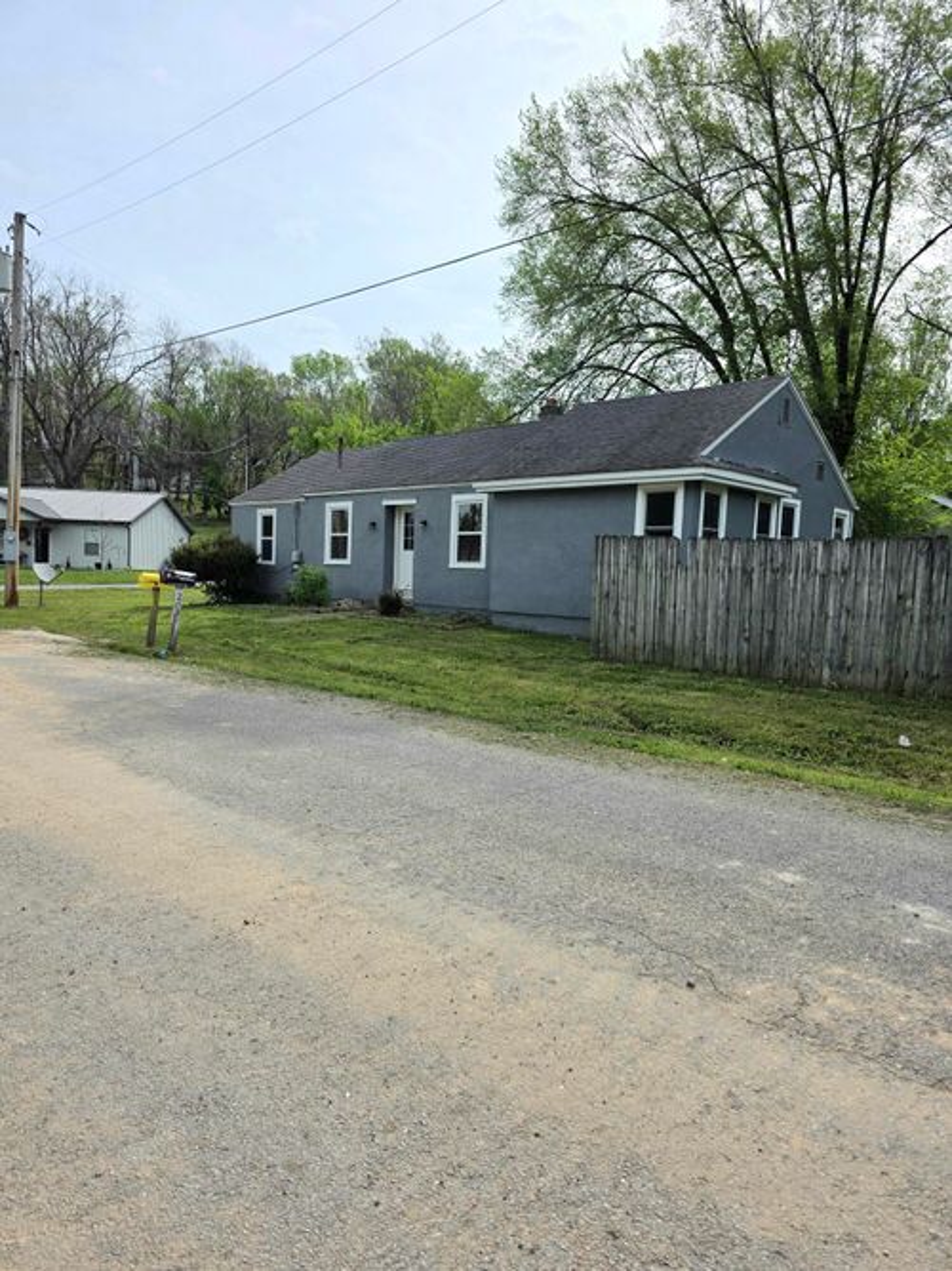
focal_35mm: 23
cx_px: 476
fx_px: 844
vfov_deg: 73.9
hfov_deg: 58.9
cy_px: 636
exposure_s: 1/10000
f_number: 1.7
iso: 80
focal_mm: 6.3
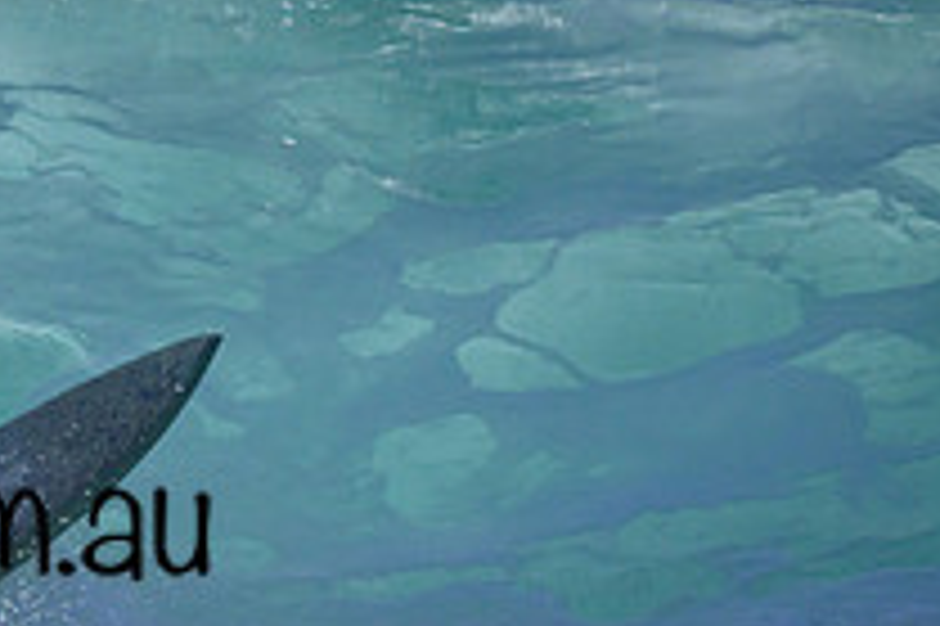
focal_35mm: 2224
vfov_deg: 0.6
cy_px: 471
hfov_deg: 0.9
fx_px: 58024
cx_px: -265
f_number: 6.3
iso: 1100
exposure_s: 1/2000
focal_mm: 800
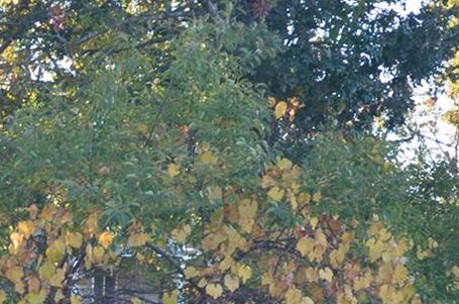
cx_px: -241
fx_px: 2404
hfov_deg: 10.5
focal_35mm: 189
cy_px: 501
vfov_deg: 7.1
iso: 200
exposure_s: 1/125
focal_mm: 28
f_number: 4
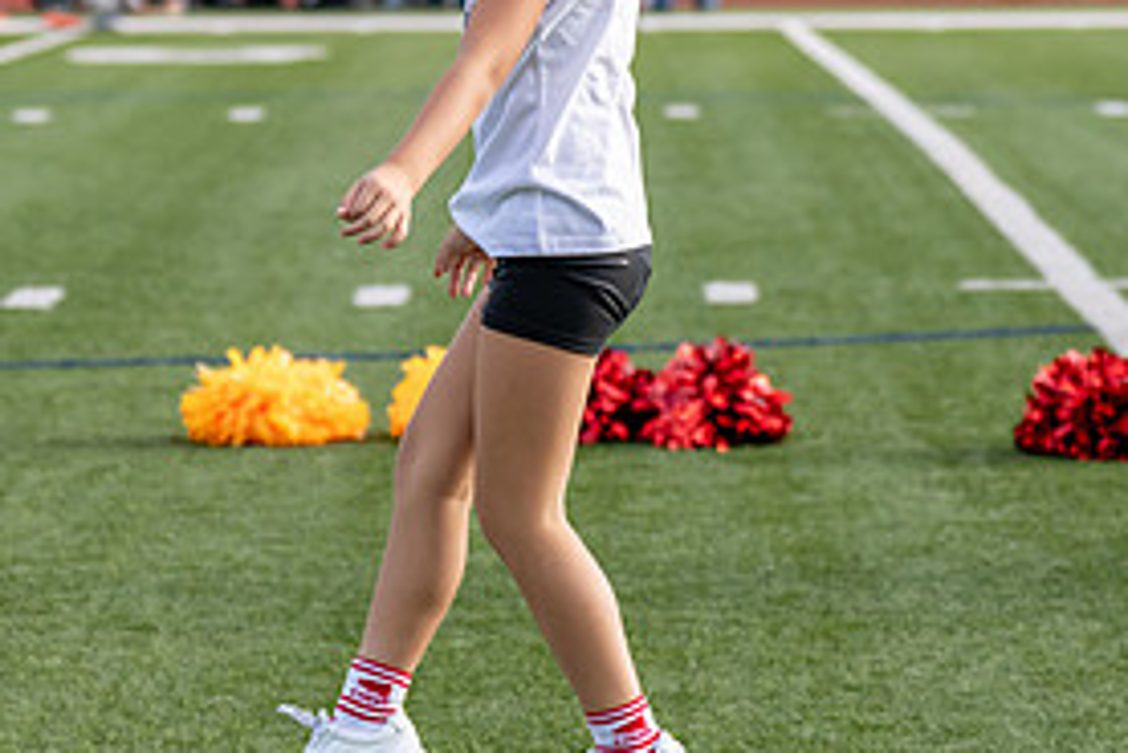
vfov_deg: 5.6
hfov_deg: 8.4
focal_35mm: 245
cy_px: 222
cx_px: 464
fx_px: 7680
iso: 250
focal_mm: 70
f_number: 2.8
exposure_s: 1/2500
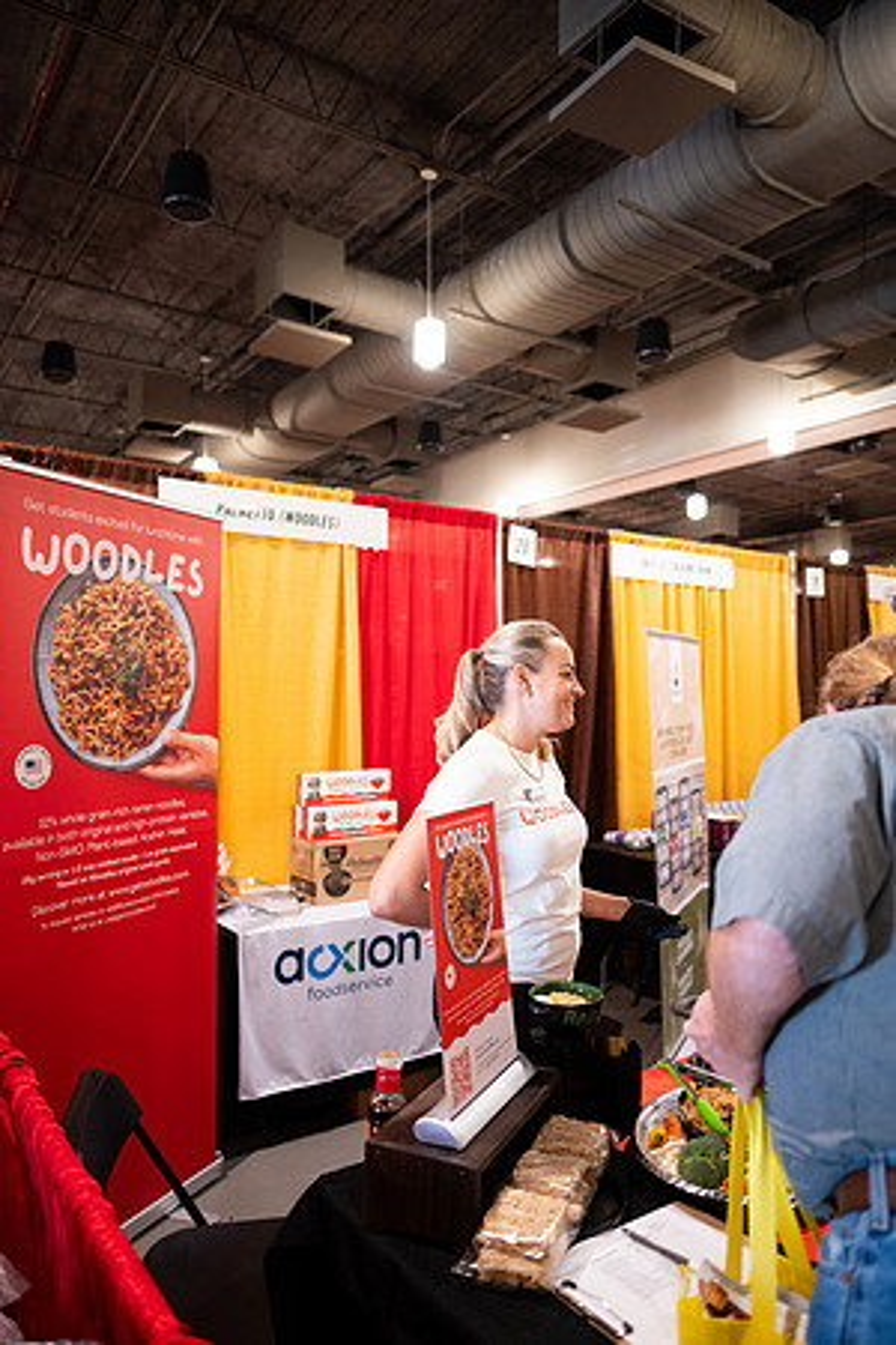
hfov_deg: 53.1
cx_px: 448
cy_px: 672
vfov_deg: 73.7
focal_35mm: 24
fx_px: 896
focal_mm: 24
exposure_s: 1/200
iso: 1250
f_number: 1.8
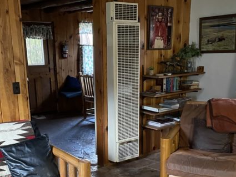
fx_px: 321
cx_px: 111
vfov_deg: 30.3
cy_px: 137
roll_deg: +0.5
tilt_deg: -14.2
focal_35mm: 47
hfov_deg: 40.4
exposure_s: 1/30
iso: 640
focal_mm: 4.2
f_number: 1.6
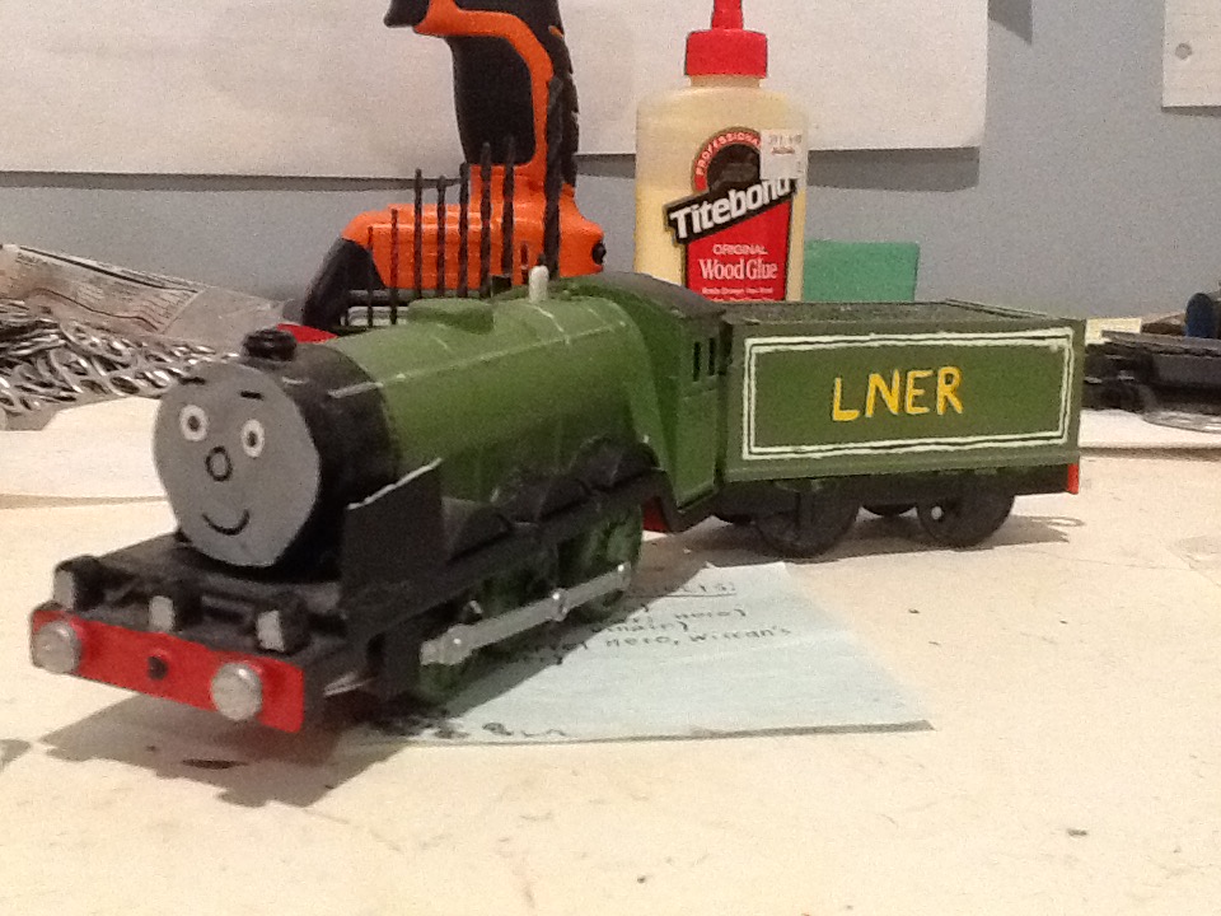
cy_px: 458
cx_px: 610
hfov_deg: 42.9
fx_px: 1552
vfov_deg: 32.9
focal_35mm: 44
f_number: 2.4
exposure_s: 1/17
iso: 320
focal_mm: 2.03
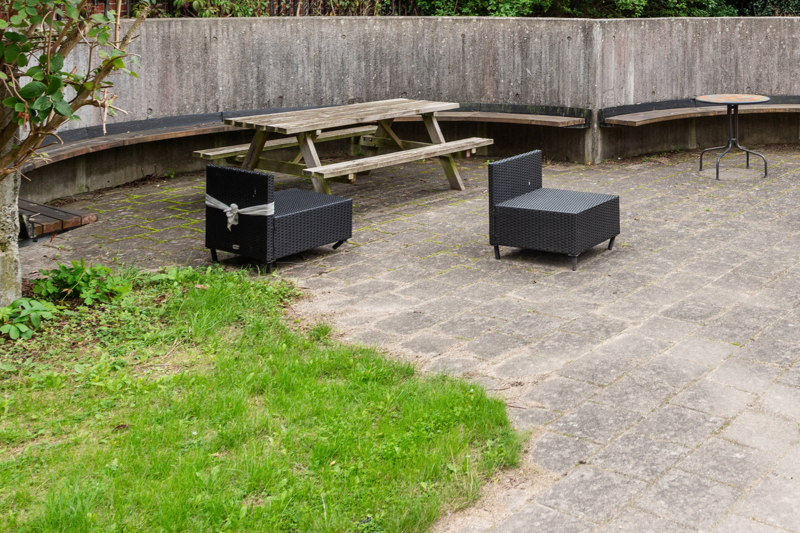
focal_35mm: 43
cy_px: -10
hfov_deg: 43.0
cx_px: 661
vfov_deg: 29.0
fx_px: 955
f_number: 10
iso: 250
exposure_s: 1/40
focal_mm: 19
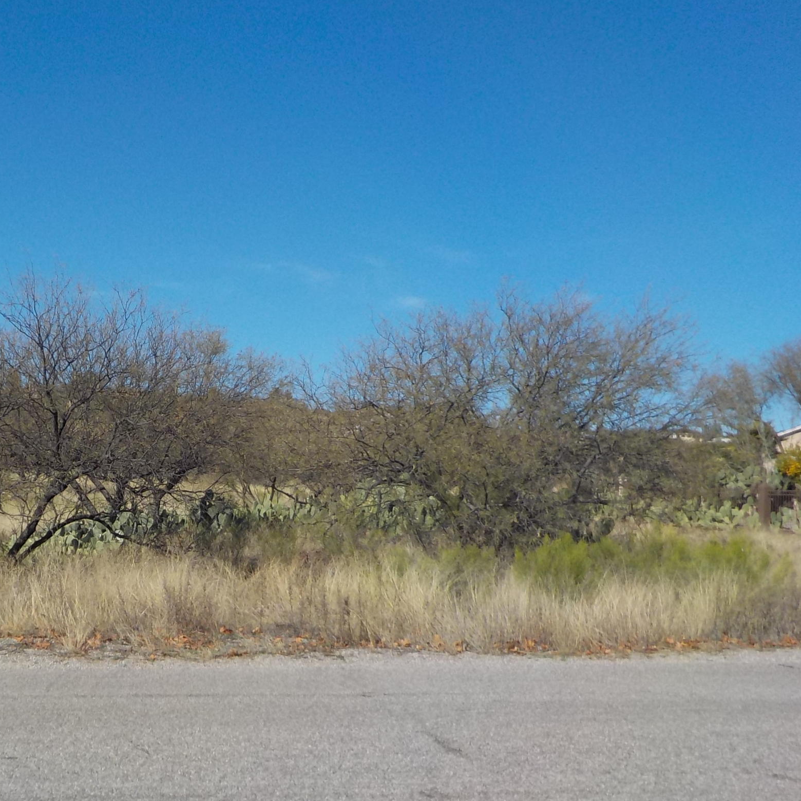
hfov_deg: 32.3
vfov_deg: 33.3
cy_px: 454
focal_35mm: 51
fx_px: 1335
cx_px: 138
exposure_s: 1/1600
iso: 125
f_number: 3.3
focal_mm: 4.1
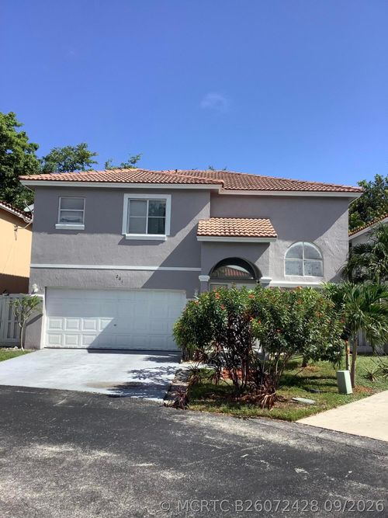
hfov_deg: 45.4
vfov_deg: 58.4
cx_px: 194
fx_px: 463
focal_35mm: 31
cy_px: 259
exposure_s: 1/1294
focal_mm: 3.3
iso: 25
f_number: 2.4
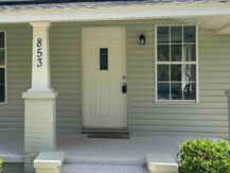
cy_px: 60
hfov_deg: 31.5
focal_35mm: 60
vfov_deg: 24.3
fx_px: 399
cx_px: 53
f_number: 1.6
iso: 50
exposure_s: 1/1667
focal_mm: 5.96
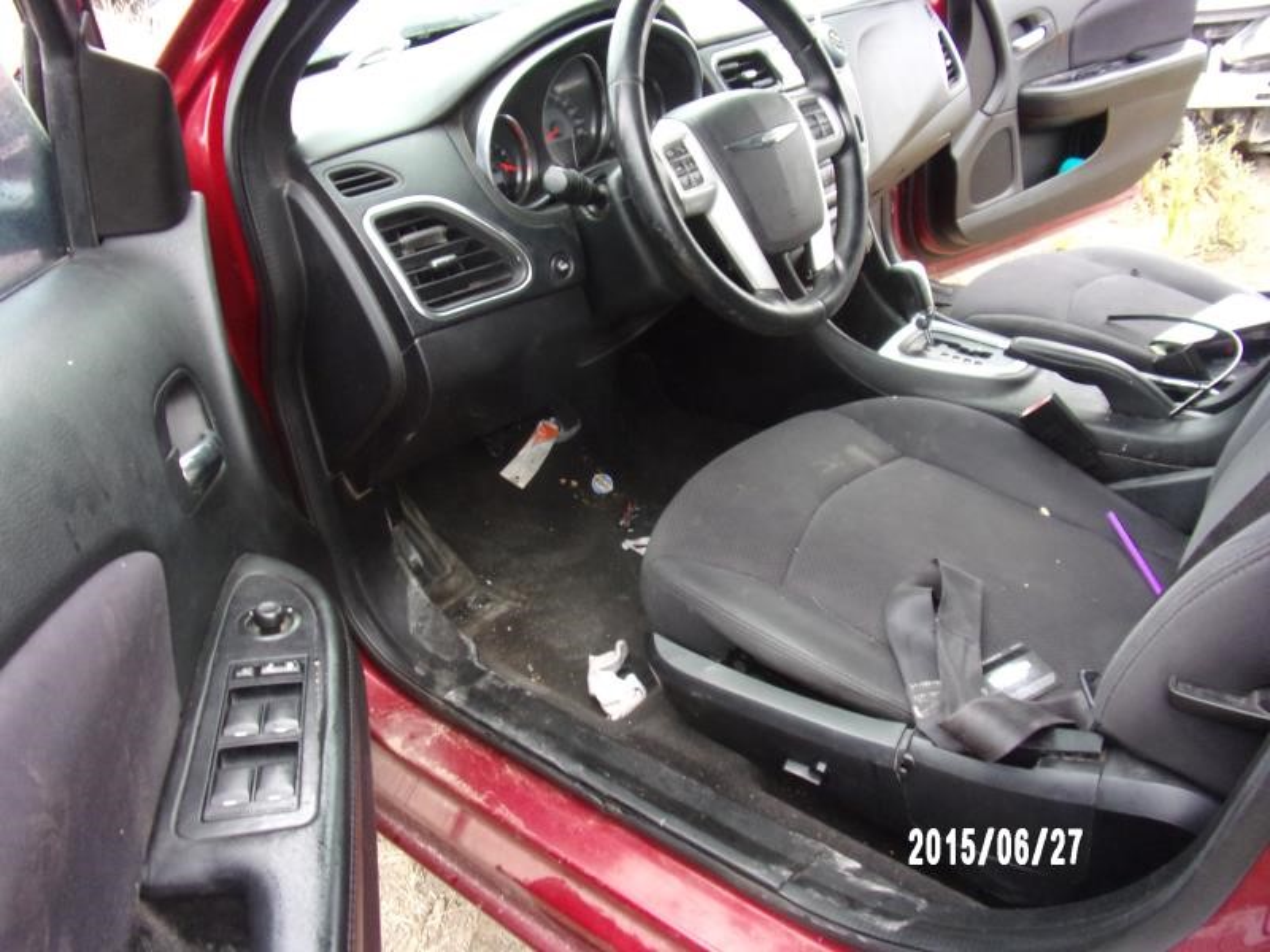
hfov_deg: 71.6
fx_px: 881
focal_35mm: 24
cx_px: 635
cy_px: 476
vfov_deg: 56.8
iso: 190
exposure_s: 1/34
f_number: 3.3
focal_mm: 4.3
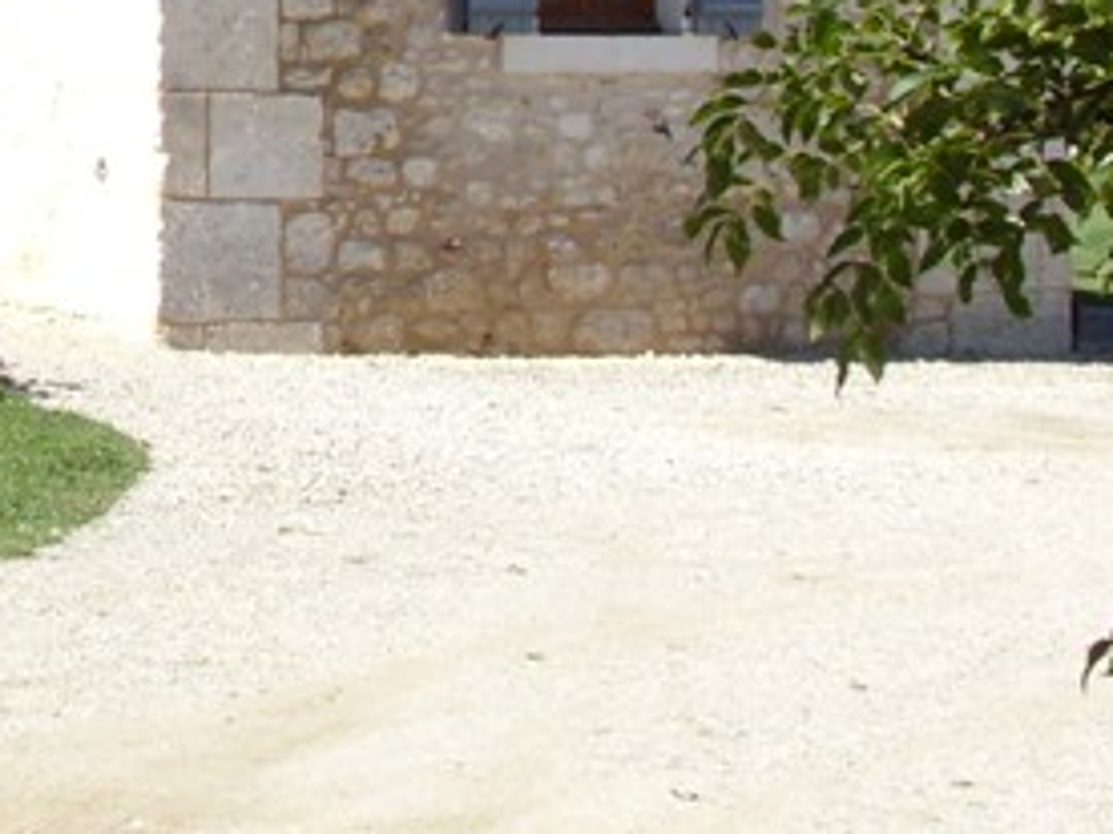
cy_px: -379
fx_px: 4534
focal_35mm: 141
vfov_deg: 10.2
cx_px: -754
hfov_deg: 12.9
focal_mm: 6.3
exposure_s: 1/296
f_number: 4.9
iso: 50
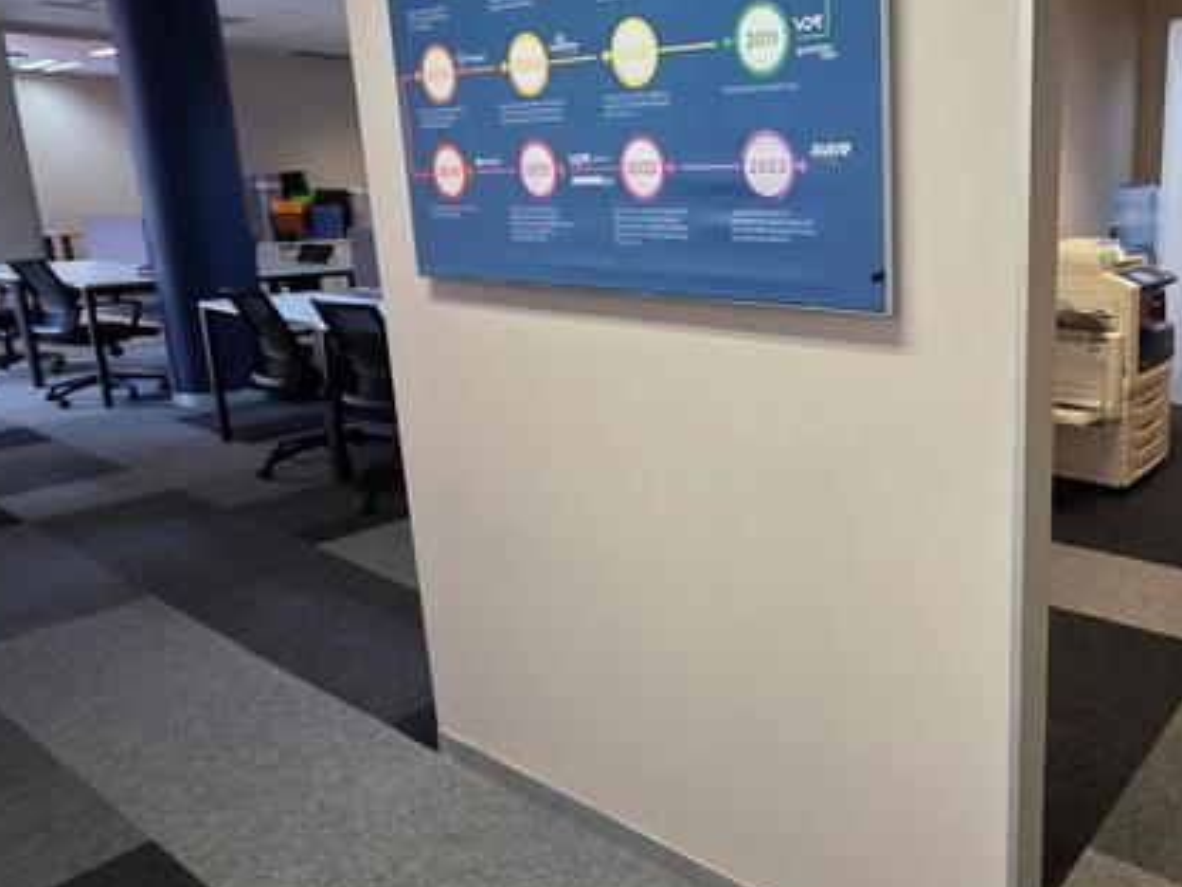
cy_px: 367
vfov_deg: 54.6
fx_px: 854
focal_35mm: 25
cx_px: 960
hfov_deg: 62.9
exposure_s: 1/50
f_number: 1.9
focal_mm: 2.2
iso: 200
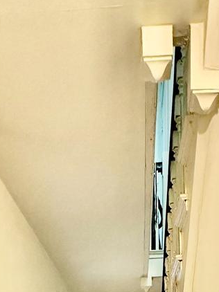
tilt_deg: -4.1
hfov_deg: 28.5
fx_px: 431
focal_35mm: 51
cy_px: 439
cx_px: 123
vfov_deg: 26.7
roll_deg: +0.3
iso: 1000
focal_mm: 2.22
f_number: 2.2
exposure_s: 1/60
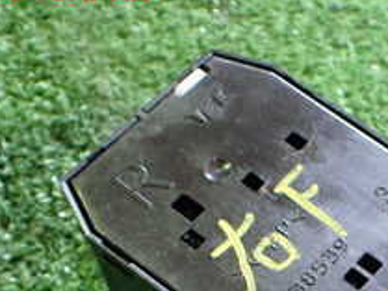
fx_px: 965
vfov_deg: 16.2
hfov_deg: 22.1
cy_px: 382
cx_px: 369
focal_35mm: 86
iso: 800
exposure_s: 1/60
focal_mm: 5.4
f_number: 2.3
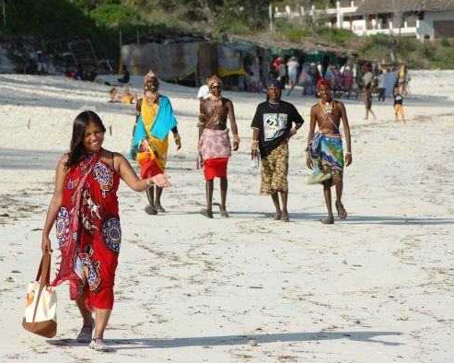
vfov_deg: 8.6
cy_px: 181
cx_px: 205
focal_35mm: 180
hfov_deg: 10.8
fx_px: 2412
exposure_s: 1/800
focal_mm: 105
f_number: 7.1
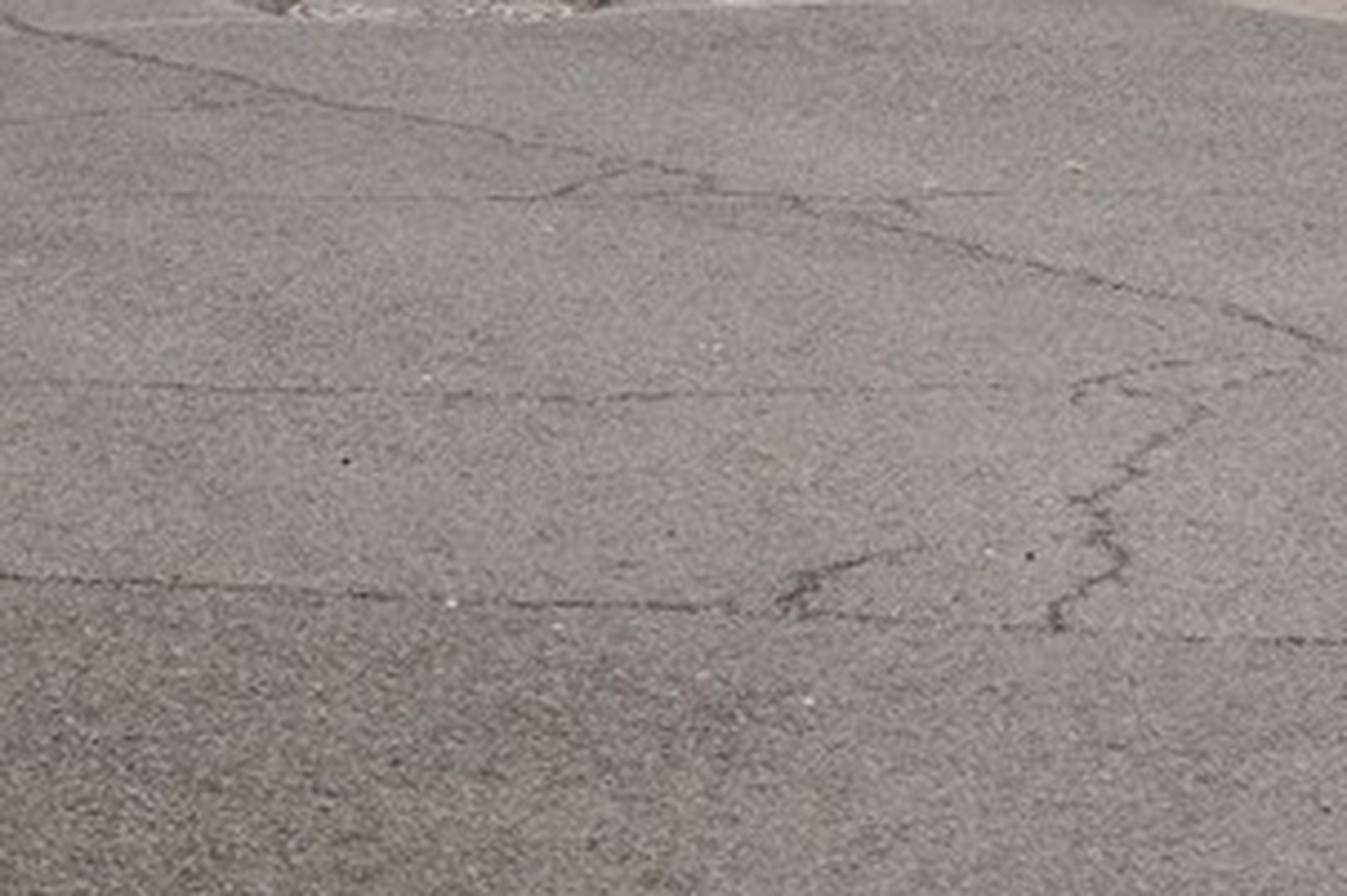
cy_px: -383
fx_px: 7928
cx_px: 415
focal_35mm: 212
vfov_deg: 6.4
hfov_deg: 9.7
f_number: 6.3
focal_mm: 32
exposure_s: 1/100
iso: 100
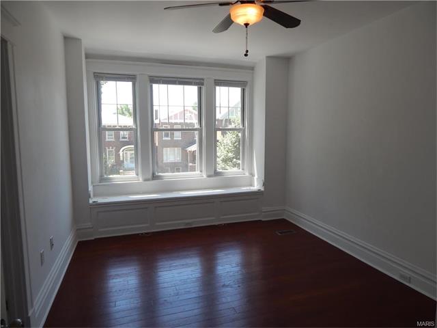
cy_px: 164
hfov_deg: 73.9
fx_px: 290
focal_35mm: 23
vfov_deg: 58.9
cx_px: 218
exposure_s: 1/125
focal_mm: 4
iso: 125
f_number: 3
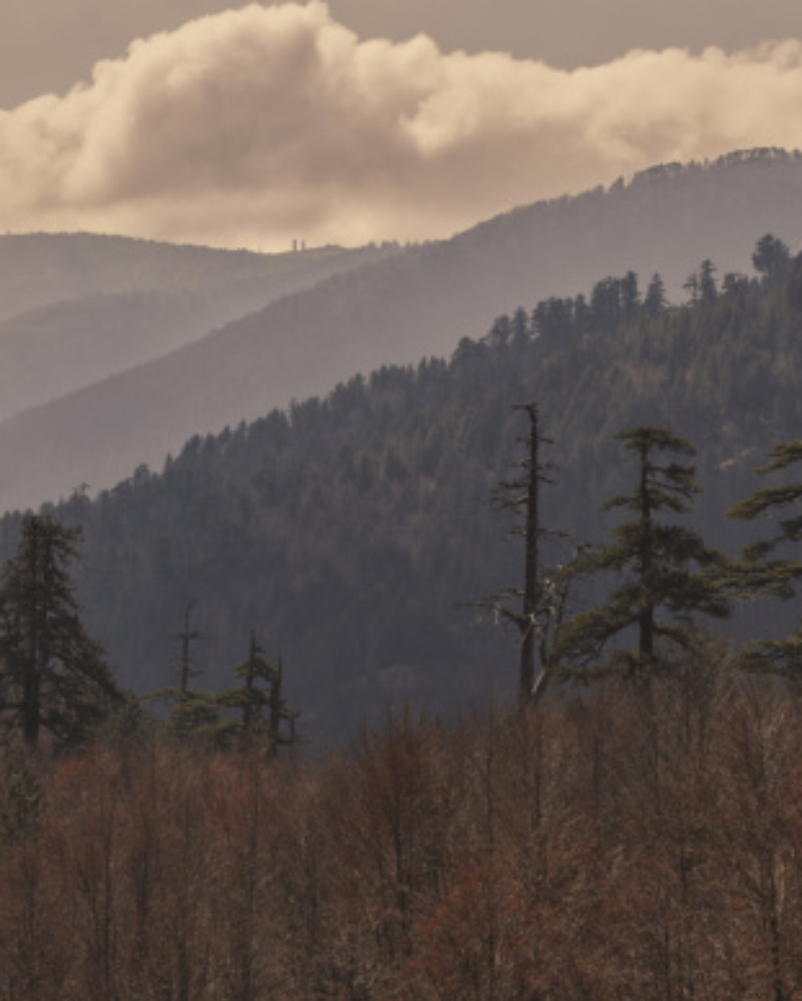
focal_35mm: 145
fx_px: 4297
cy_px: 503
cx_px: 570
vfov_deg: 13.3
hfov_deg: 10.6
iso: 400
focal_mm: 100
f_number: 7.1
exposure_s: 1/1250
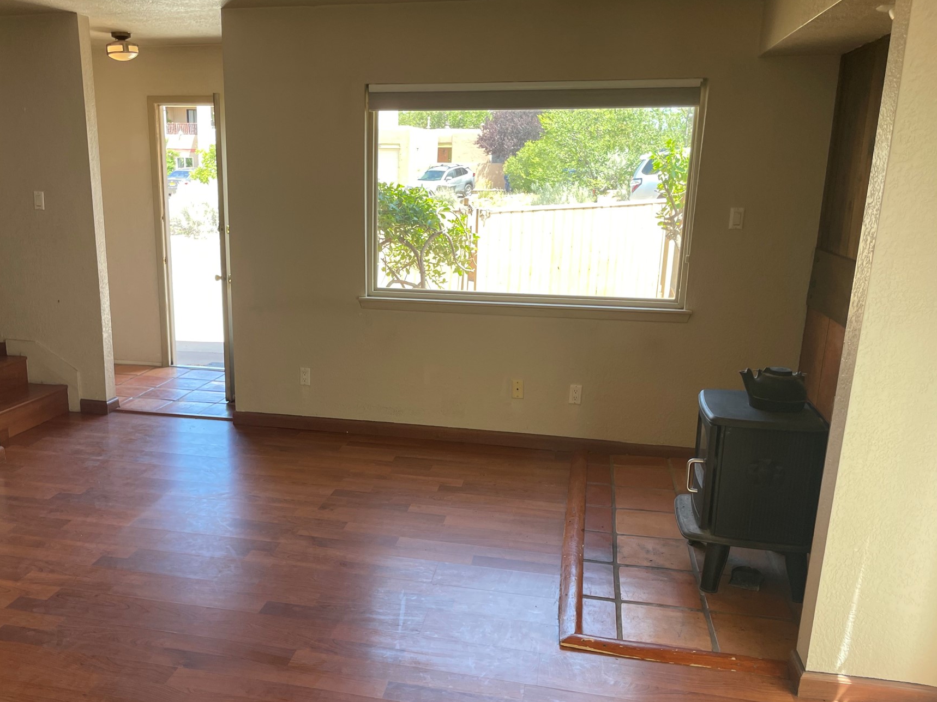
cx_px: 382
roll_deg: -0.4
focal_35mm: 31
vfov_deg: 45.3
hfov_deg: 58.0
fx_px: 839
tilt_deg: -13.9
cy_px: 403
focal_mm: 4.2
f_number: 1.6
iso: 40
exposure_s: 1/121
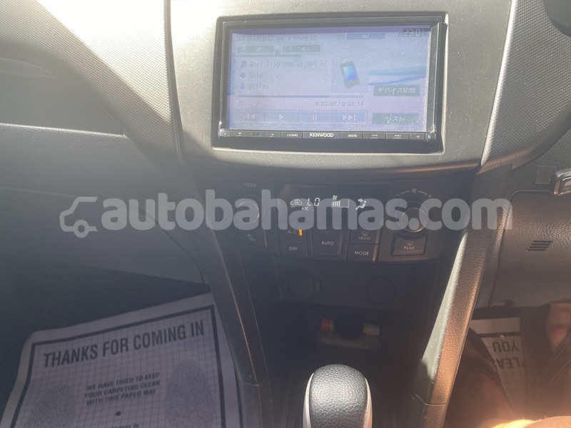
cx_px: 286
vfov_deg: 53.1
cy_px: 214
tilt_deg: -30.8
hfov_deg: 67.3
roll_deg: +1.6
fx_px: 429
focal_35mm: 26
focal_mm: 4.25
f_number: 1.8
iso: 50
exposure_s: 1/122
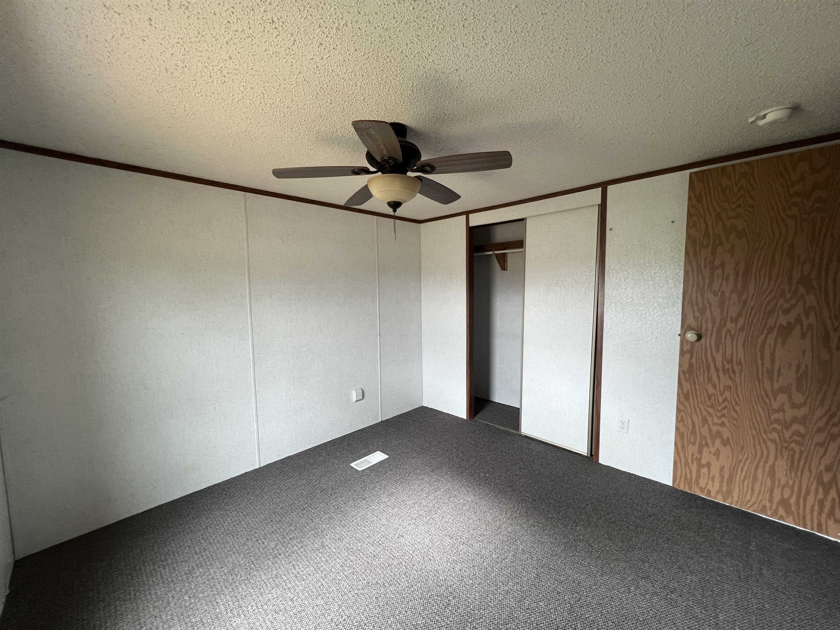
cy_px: 315
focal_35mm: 13
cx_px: 420
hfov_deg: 106.2
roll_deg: +1.0
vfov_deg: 89.9
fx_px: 315
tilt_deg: -5.6
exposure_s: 1/99
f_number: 1.8
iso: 200
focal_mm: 1.57
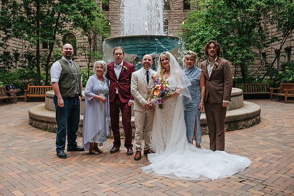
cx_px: 144
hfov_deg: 51.2
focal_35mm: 38
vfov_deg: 35.4
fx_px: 307
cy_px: 101
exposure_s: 1/400
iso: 400
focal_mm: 35
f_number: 3.2
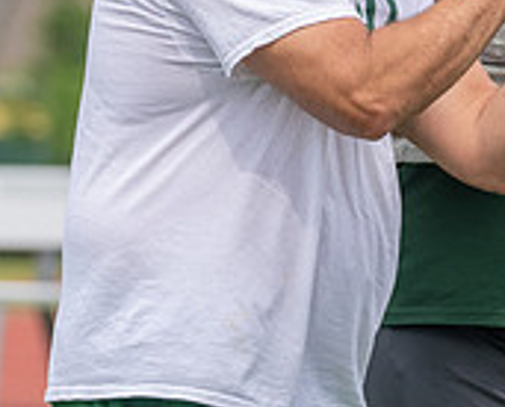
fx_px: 8548
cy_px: -39
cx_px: 251
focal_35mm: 570
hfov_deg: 3.4
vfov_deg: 2.7
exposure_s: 1/1250
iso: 160
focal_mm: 135
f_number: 3.5
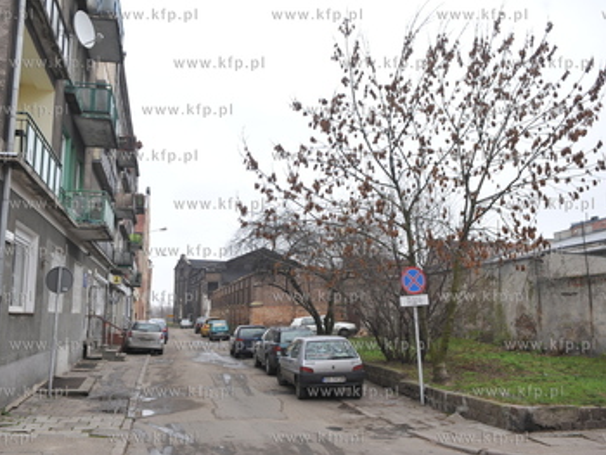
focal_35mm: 34
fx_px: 596
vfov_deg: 41.8
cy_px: 227
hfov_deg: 53.9
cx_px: 280
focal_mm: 31
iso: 400
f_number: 5.6
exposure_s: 1/125
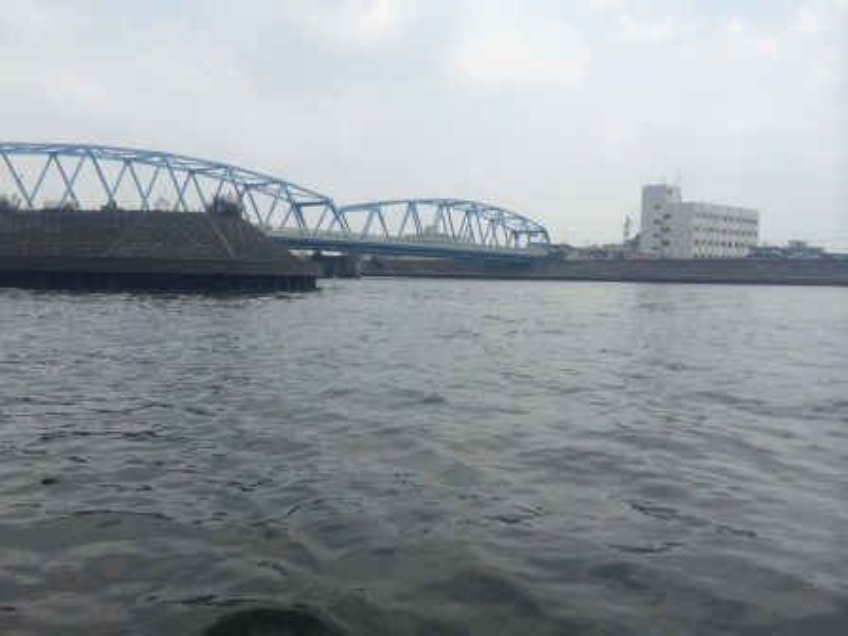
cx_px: 424
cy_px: 318
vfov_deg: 46.8
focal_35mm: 30
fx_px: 735
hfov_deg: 60.0
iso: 32
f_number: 2.2
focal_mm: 4.12
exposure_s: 1/2933
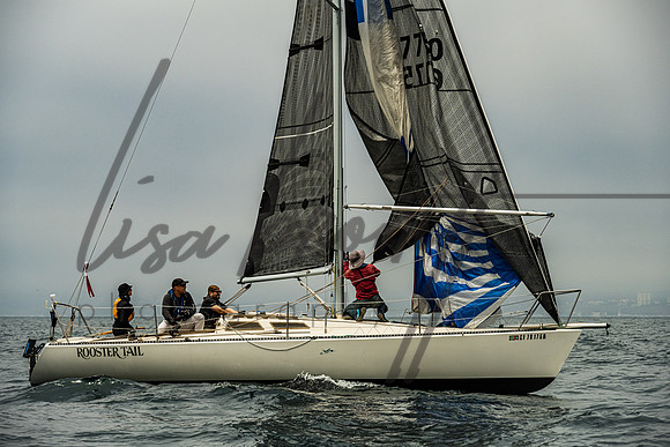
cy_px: 224
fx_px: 2092
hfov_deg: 18.2
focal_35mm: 112
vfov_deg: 12.2
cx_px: 331
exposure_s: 1/3200
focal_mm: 110
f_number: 6.3
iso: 400
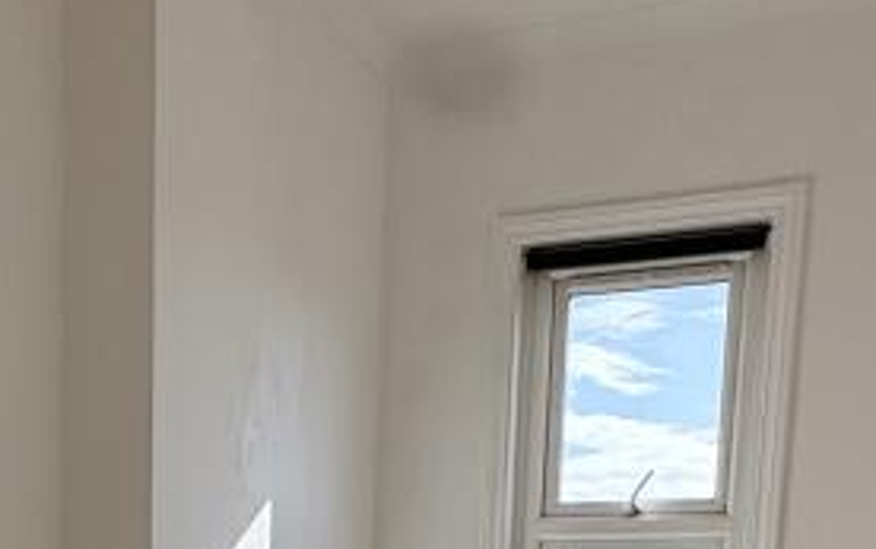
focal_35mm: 55
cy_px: 847
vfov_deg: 20.0
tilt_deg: -7.7
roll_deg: -0.9
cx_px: 276
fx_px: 1314
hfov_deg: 36.4
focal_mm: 2.22
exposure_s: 1/921
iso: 64
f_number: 2.2
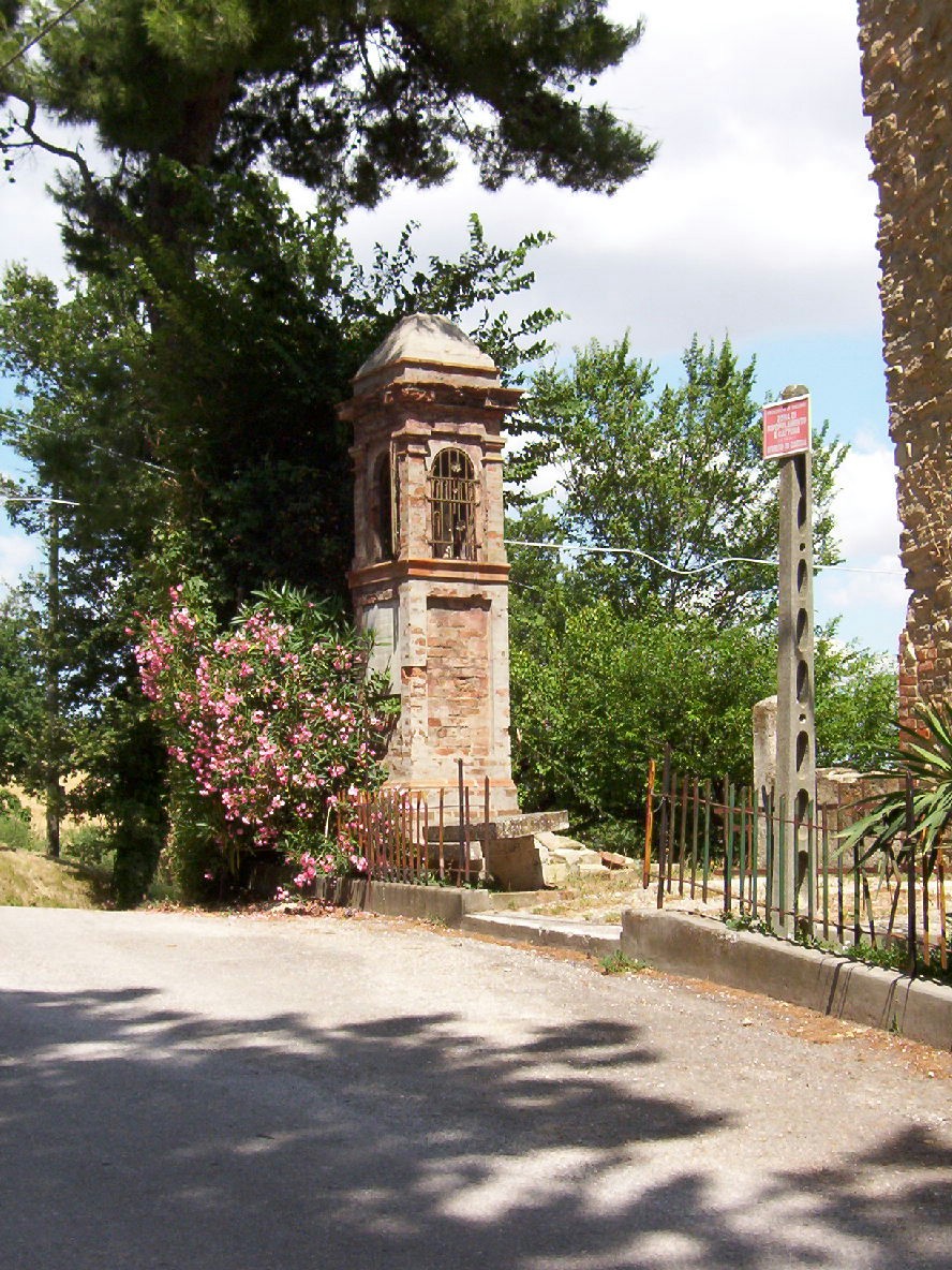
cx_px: 476
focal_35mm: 51
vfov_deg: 37.5
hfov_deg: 28.6
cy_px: 635
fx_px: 1870
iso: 100
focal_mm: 7.88
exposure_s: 1/387
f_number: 5.97
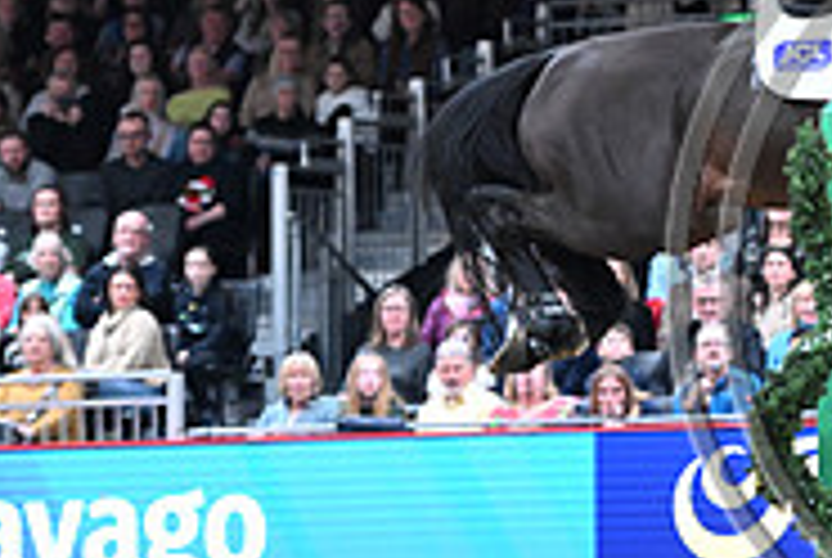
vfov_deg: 4.2
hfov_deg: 6.2
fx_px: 7616
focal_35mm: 329
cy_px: 218
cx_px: 1079
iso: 6400
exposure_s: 1/800
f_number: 3.5
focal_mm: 105
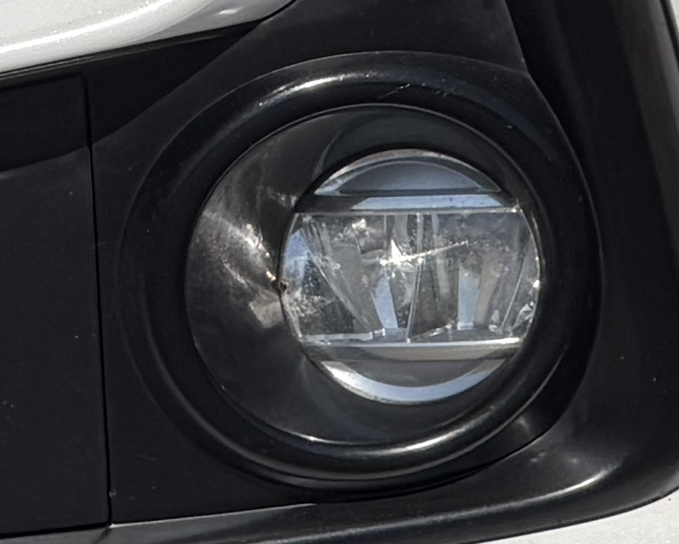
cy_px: -367
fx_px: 14007
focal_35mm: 697
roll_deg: -1.2
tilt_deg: -2.9
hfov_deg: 2.8
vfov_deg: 2.2
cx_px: 360
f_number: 2.8
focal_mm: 16.89
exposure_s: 1/1068
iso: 20
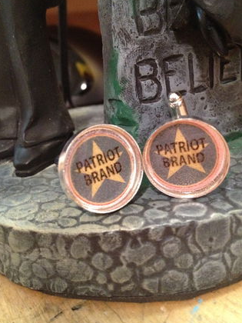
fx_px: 373
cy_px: 142
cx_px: 135
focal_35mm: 40
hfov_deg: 35.9
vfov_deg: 46.7
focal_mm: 4.28
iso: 640
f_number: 2.4
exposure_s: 1/15
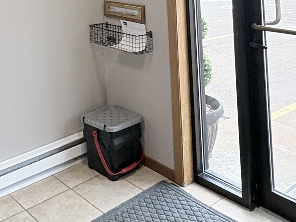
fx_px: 436
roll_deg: +2.3
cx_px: 64
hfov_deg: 36.4
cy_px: -78
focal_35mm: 51
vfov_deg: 24.4
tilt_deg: +3.2
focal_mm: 2.22
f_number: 2.2
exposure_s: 1/120
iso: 400
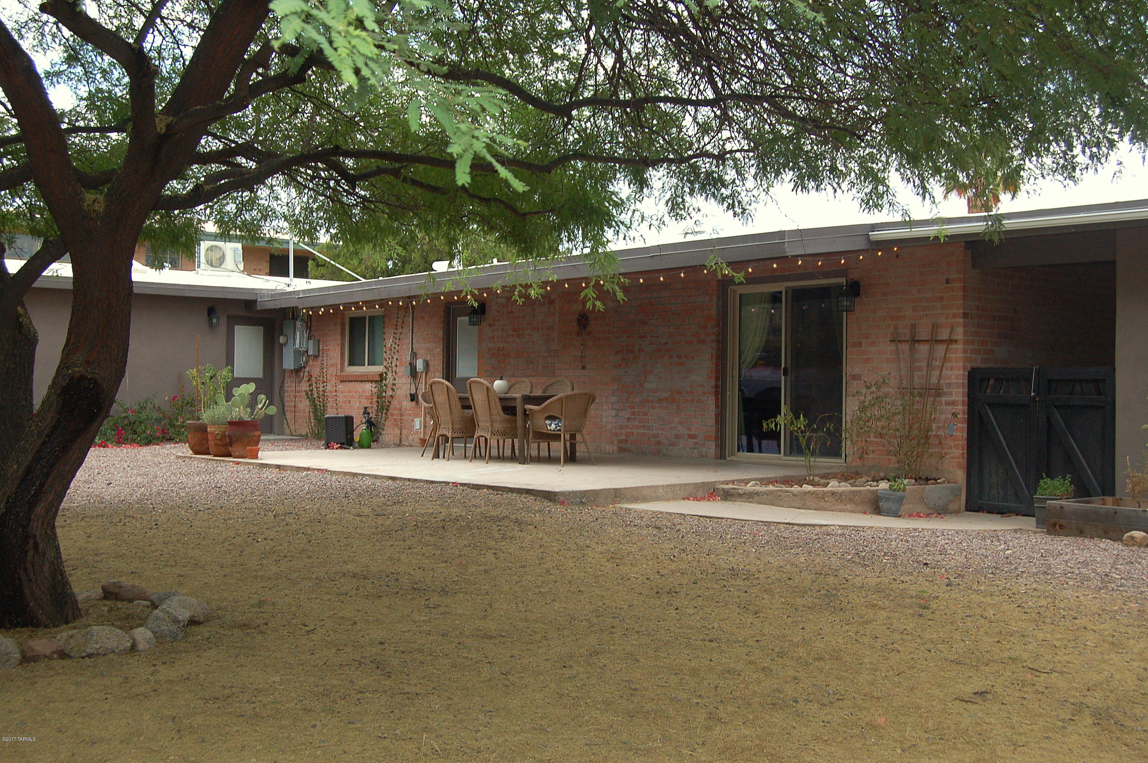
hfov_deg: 46.4
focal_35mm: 42
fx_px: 1338
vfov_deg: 31.8
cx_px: 574
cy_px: 382
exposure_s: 1/160
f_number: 6.3
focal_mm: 28
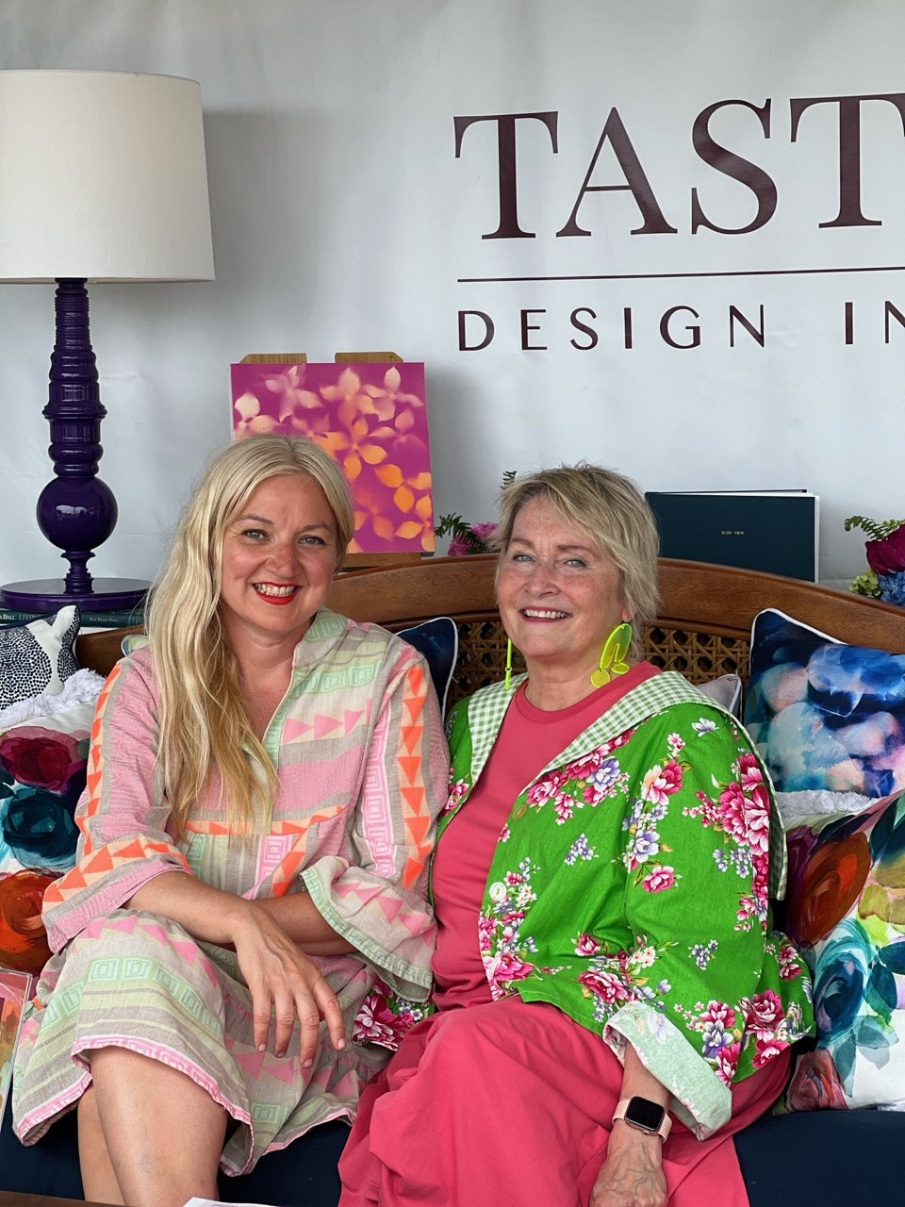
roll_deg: -1.0
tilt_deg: -3.1
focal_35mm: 77
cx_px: 452
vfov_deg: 25.3
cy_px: 604
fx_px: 2684
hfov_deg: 19.1
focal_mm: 9
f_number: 2.8
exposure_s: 1/121
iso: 25
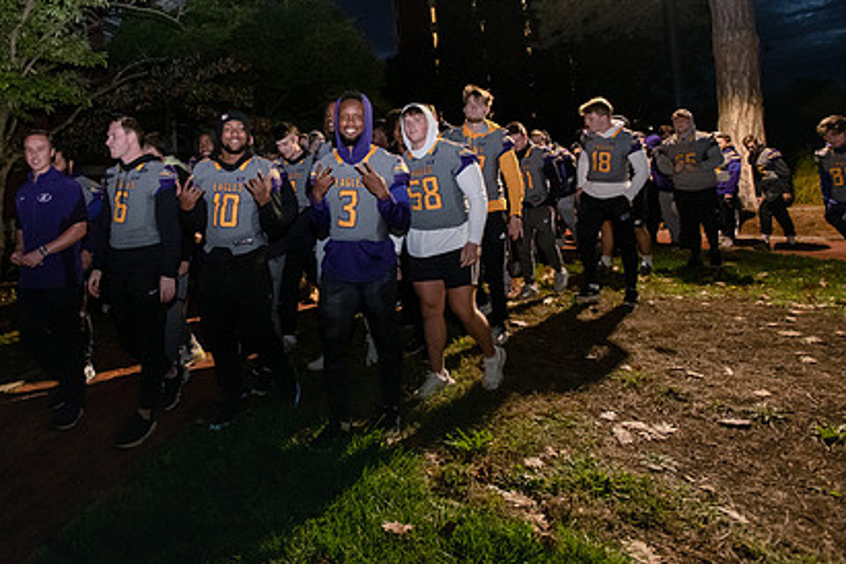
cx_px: 276
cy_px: 174
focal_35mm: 24
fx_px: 564
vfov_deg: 51.8
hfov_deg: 71.4
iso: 5000
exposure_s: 1/40
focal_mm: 17
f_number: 5
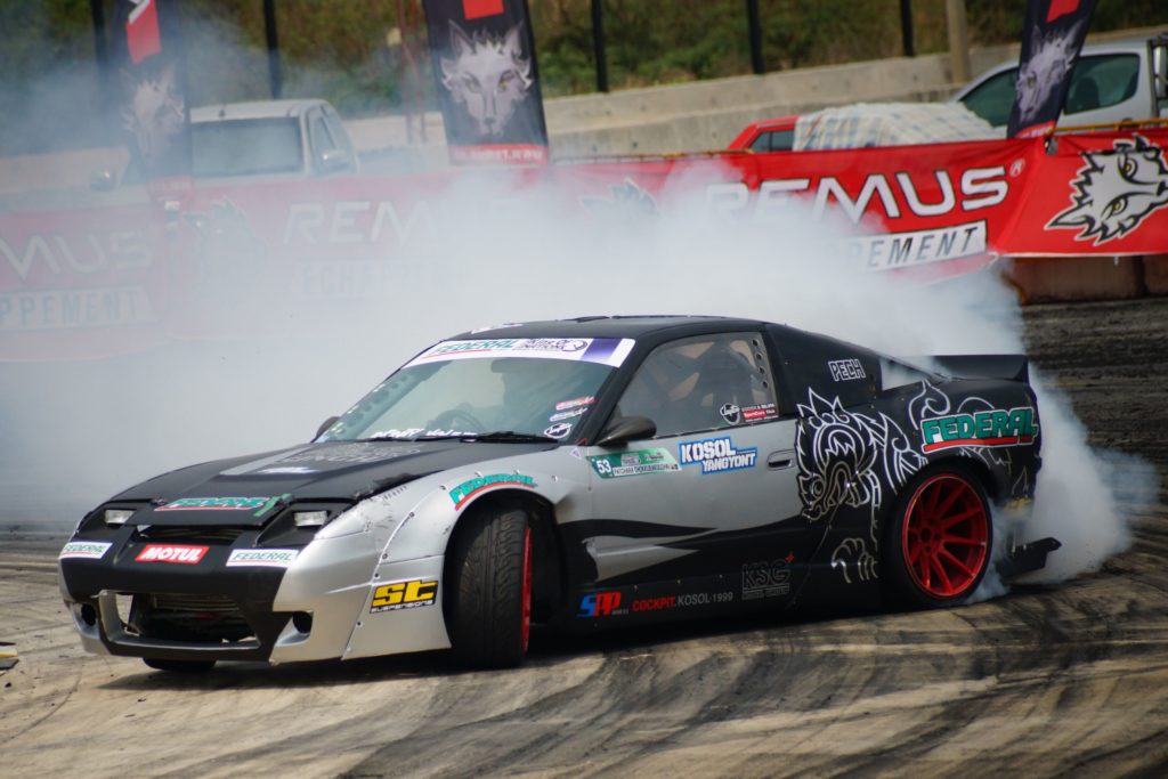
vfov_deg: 6.0
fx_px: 7463
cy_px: 390
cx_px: 584
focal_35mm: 230
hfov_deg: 8.9
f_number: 6.3
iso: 400
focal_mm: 230
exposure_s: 1/2500
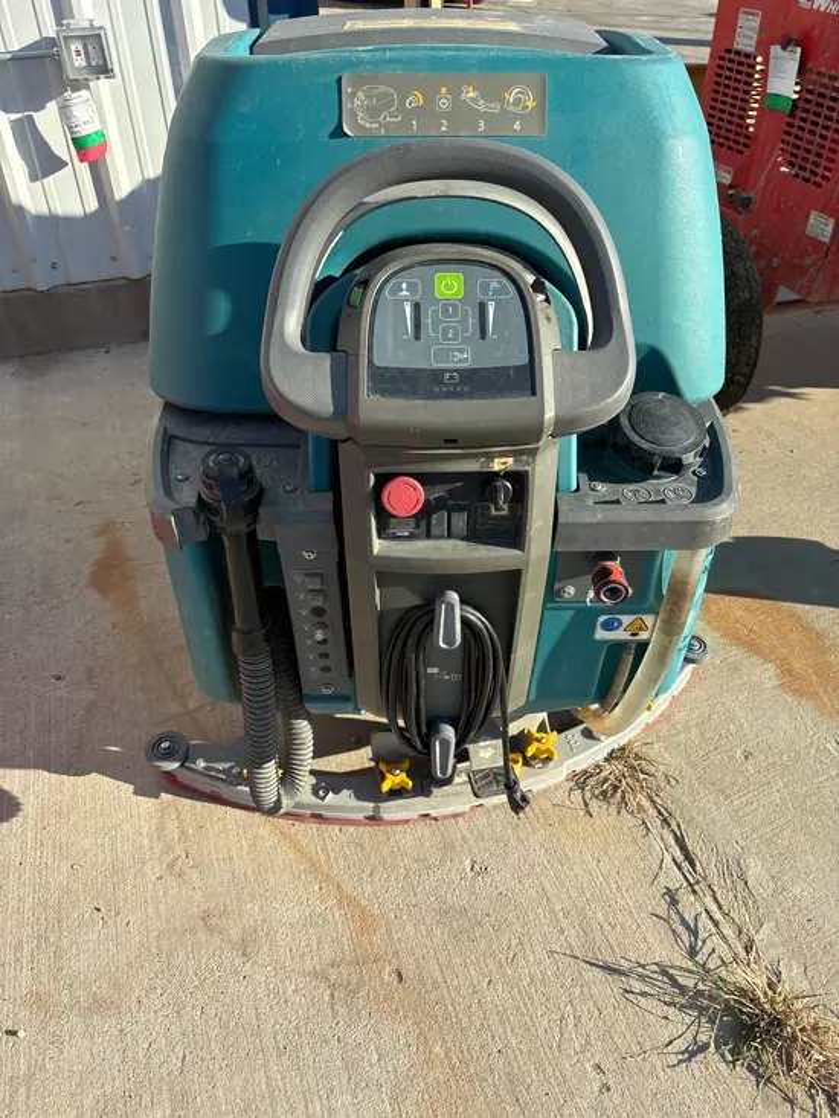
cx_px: 420
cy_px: 559
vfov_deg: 67.3
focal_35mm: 26
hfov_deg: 53.1
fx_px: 840
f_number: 1.6
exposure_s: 1/1477
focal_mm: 5.96
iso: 50
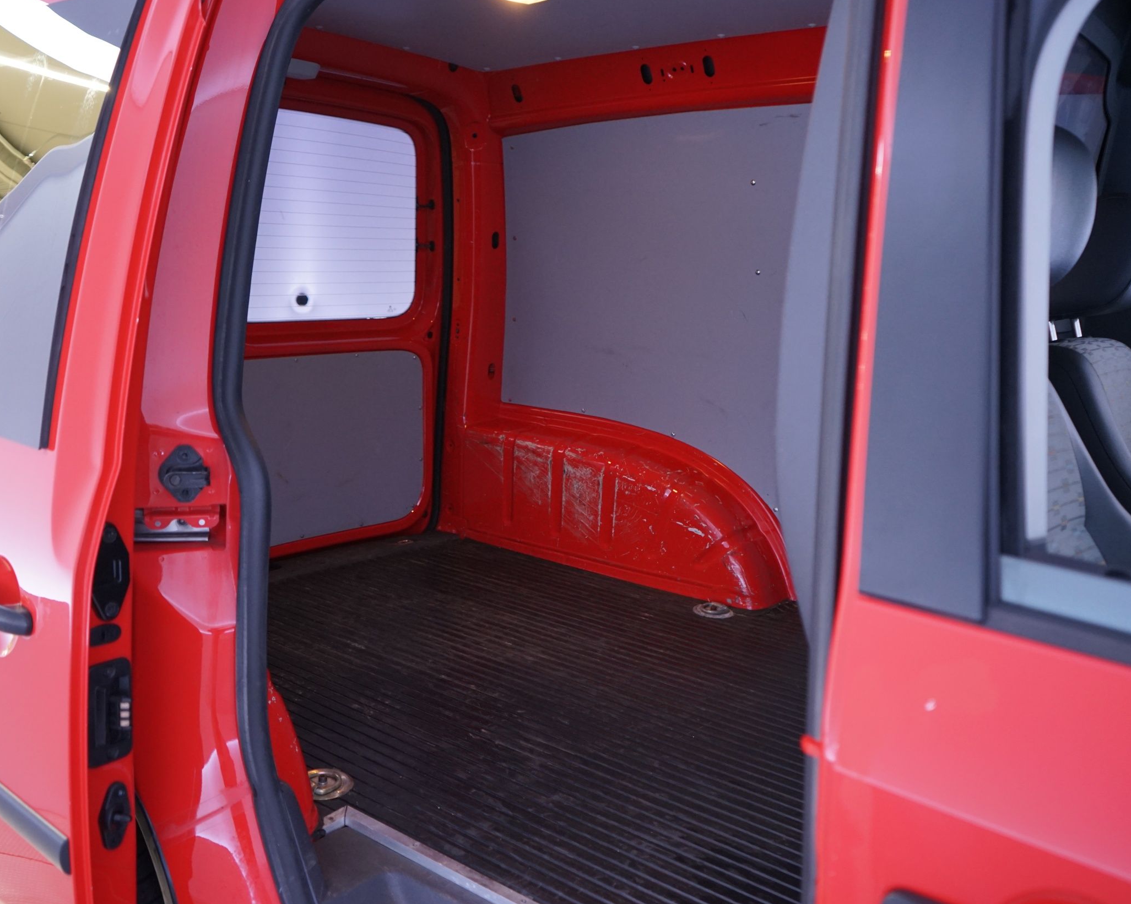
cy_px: 453
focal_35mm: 32
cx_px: 545
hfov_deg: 55.7
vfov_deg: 45.8
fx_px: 1071
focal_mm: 28
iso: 1000
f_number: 3.5
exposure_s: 1/15
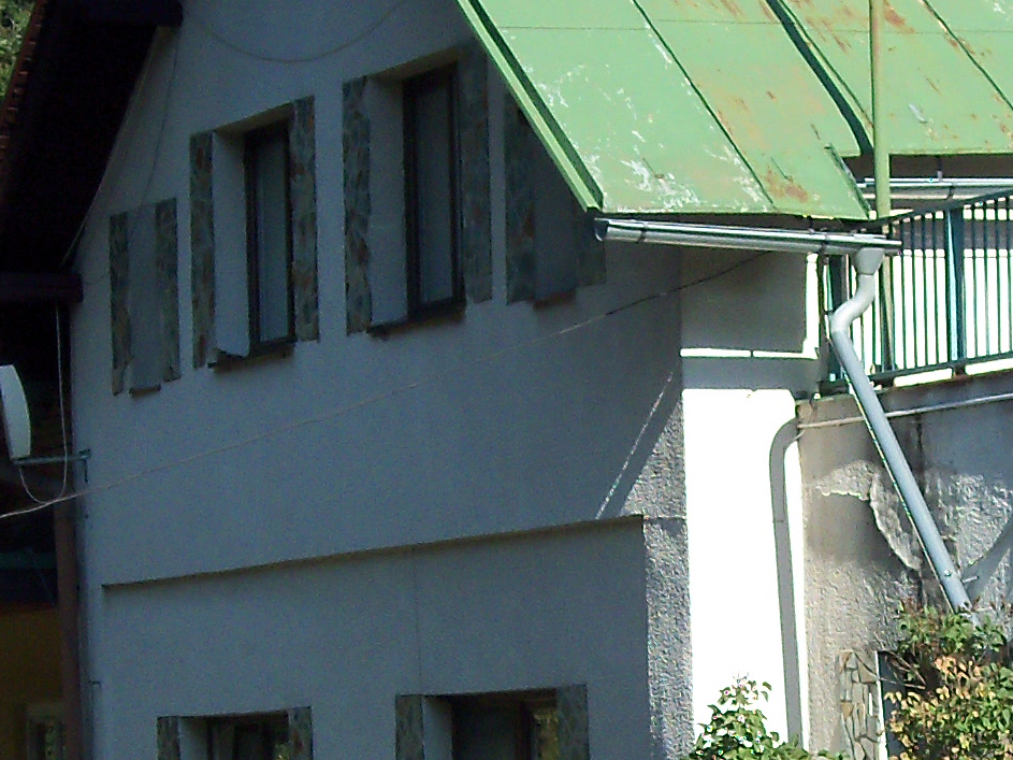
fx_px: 5998
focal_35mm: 205
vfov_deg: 7.2
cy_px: 569
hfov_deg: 9.6
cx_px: 728
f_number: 3.6
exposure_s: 1/500
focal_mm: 8.8
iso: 80
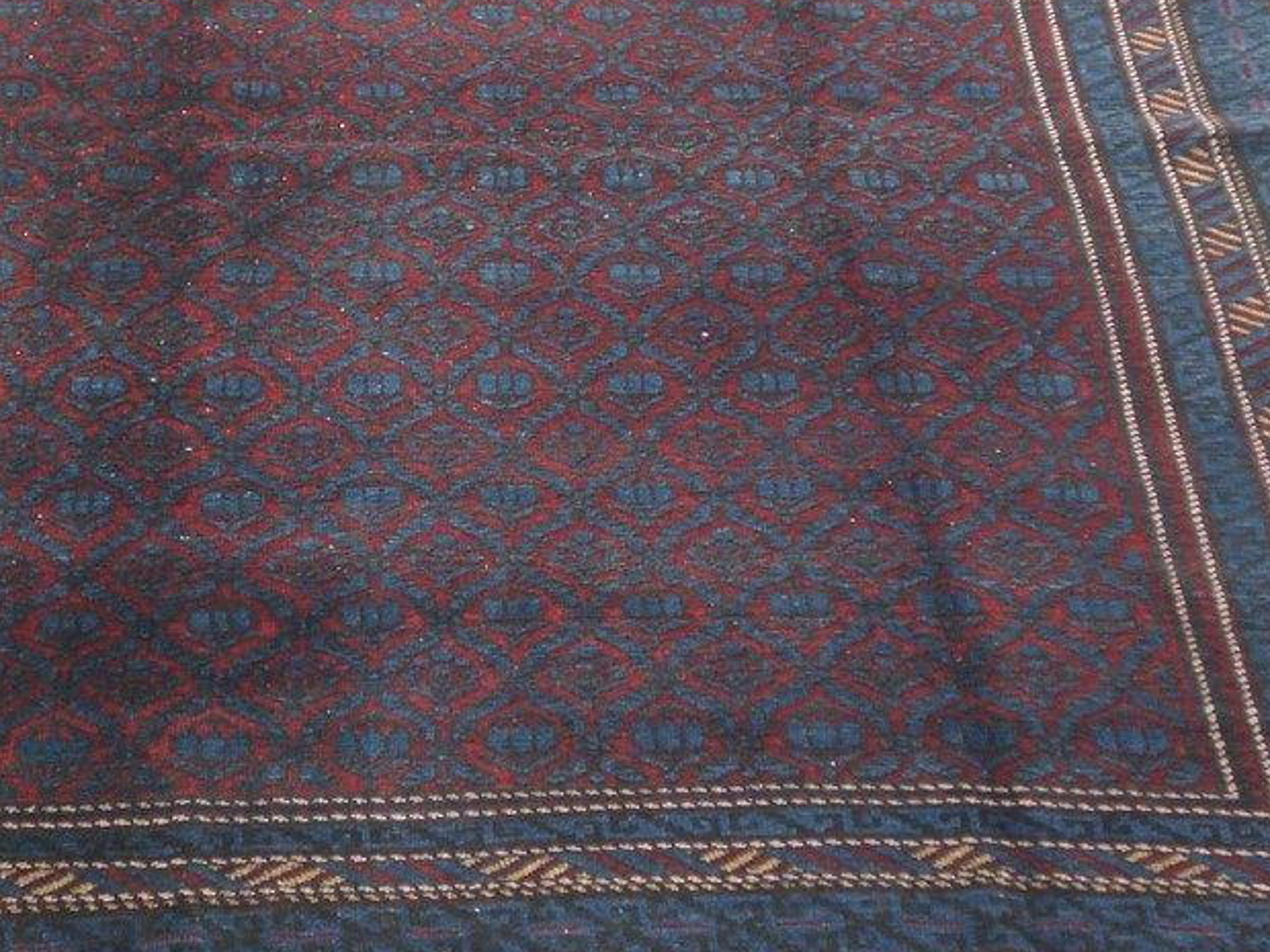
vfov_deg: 14.2
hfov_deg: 18.9
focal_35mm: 104
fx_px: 3816
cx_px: 490
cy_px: 332
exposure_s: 1/60
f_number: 4
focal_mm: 10.4
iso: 200
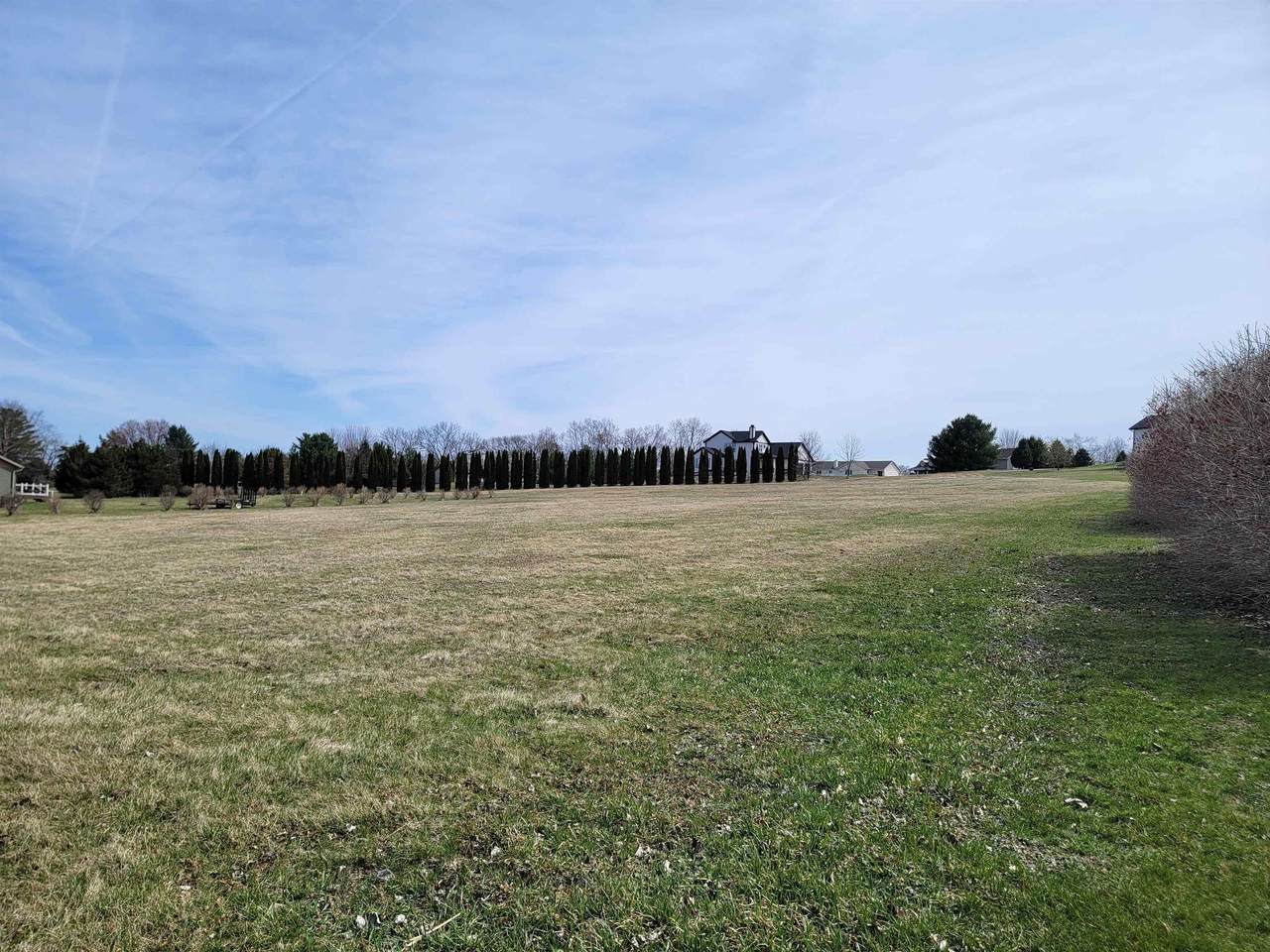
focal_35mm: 24
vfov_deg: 56.8
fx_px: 881
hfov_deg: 71.6
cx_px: 635
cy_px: 476
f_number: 1.8
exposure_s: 1/1756
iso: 16
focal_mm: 6.7
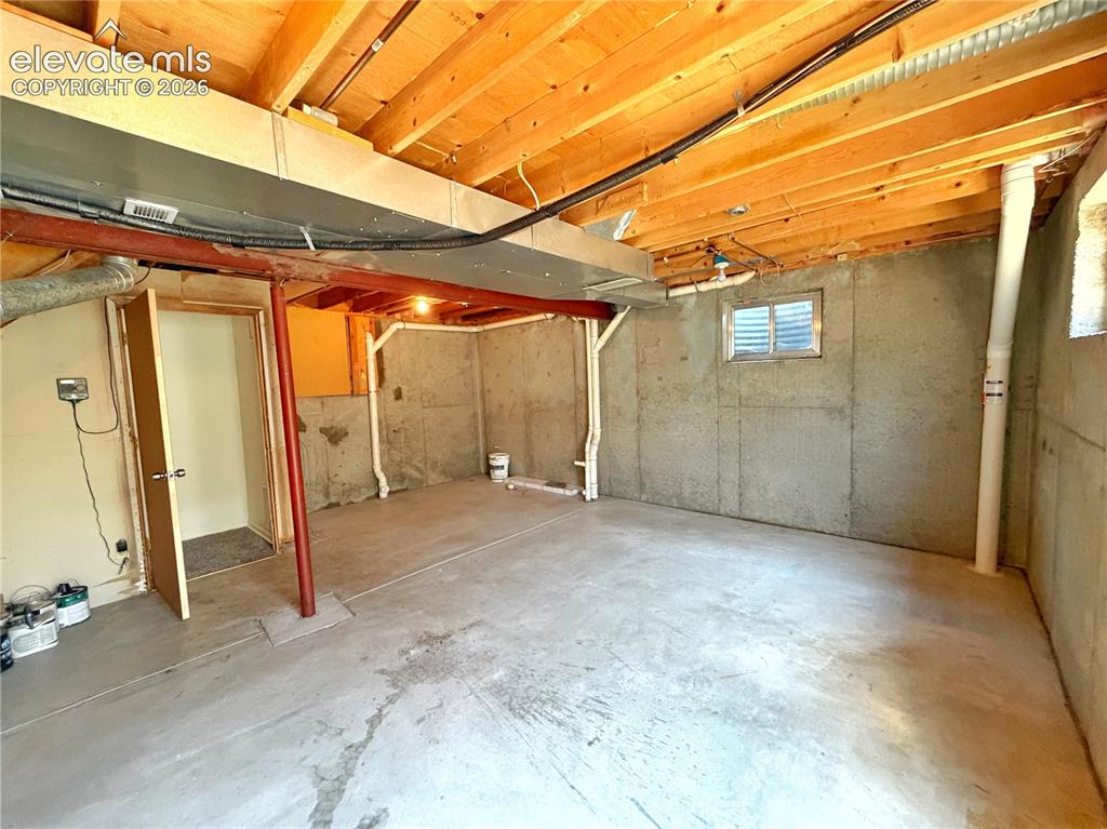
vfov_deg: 85.6
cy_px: 414
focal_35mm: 14
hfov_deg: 102.1
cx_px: 554
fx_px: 448
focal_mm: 2.22
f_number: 2.2
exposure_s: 1/60
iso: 400
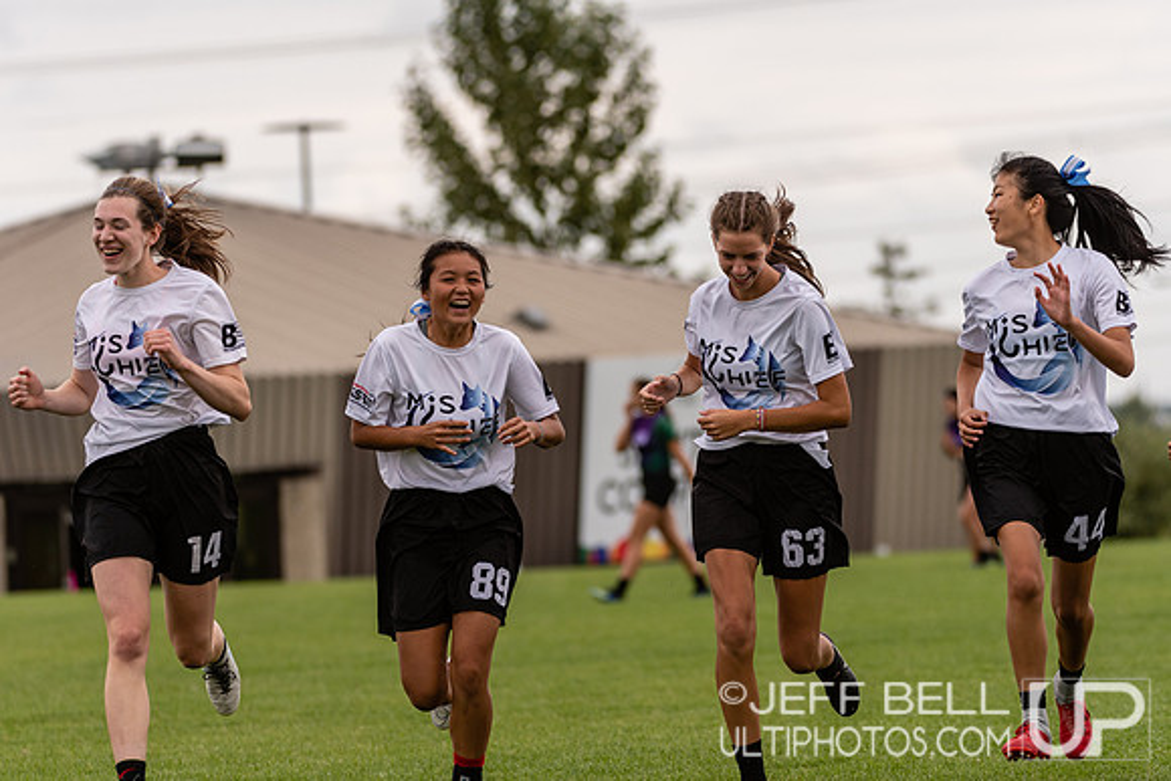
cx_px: 586
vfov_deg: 4.6
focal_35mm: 300
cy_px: 390
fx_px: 9760
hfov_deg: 6.9
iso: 250
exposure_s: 1/1000
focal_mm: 200
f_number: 4
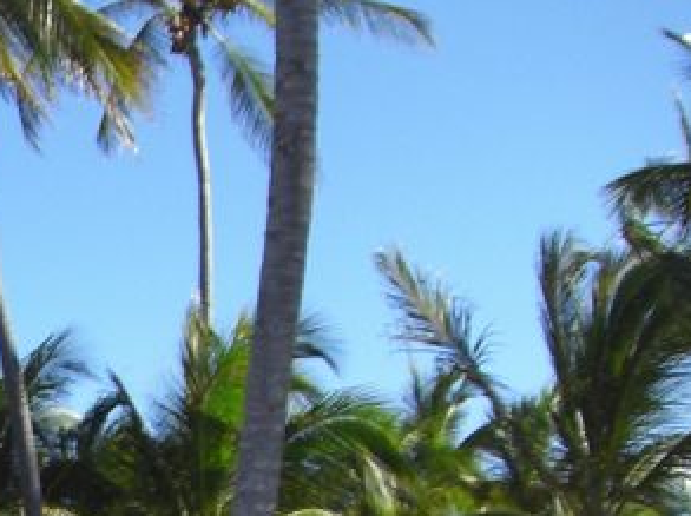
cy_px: 827
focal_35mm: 133
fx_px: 2652
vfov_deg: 10.6
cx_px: -450
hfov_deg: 13.6
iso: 64
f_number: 2.7
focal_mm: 6.2
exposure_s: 1/640
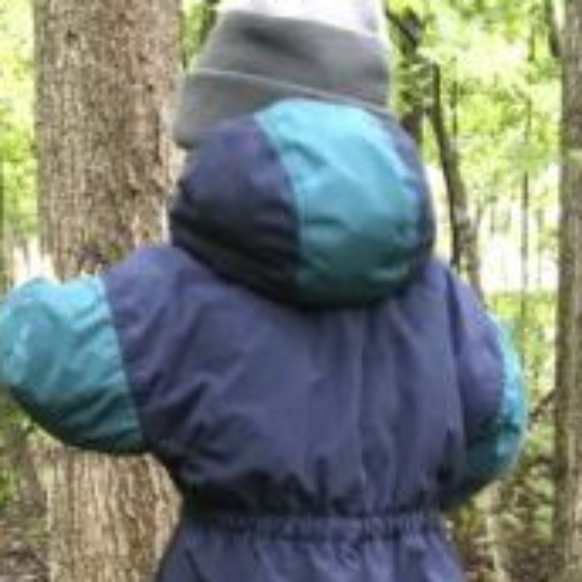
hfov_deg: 23.9
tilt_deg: -10.0
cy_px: 687
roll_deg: +0.3
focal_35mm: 72
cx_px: 211
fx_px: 1370
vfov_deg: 22.3
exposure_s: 1/7
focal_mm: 3.99
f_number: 1.8
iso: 100
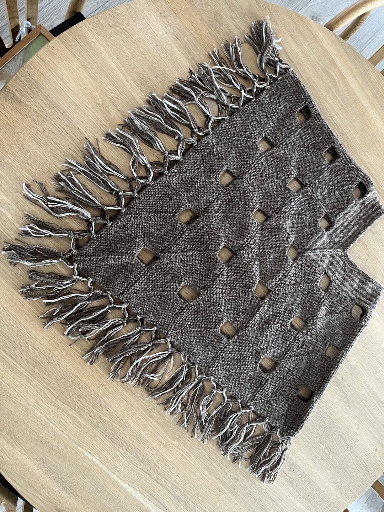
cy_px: 256
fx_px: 385
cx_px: 192
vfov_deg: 67.3
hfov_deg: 53.1
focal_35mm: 26
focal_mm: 5.1
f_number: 1.6
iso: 500
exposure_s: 1/53
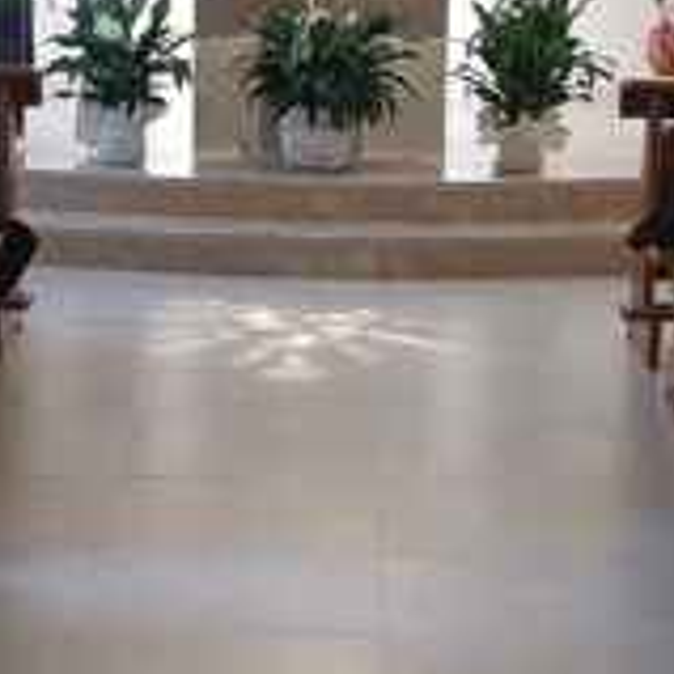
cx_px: 437
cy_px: 373
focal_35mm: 111
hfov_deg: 15.7
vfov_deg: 15.7
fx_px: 2445
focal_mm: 4.2
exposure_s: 1/20
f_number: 1.7
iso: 250
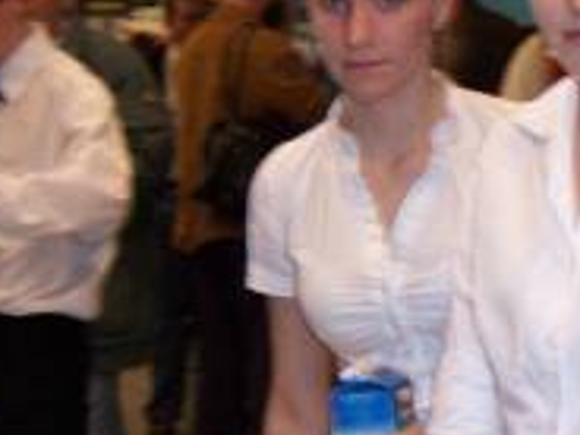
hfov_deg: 15.7
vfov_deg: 11.9
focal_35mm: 124
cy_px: 328
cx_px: 545
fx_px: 2078
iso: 140
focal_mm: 6.3
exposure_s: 1/60
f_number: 2.8
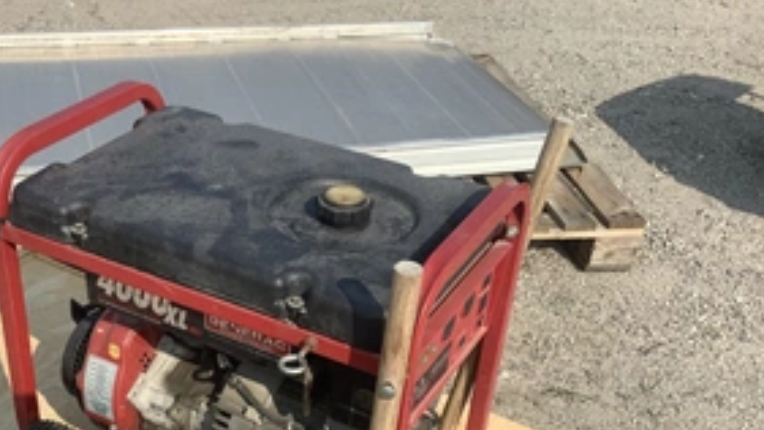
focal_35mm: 48
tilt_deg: -33.4
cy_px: 365
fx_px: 972
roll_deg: -5.2
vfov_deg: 24.4
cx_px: 269
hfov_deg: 42.4
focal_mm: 3.3
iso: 25
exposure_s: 1/1314
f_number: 2.4
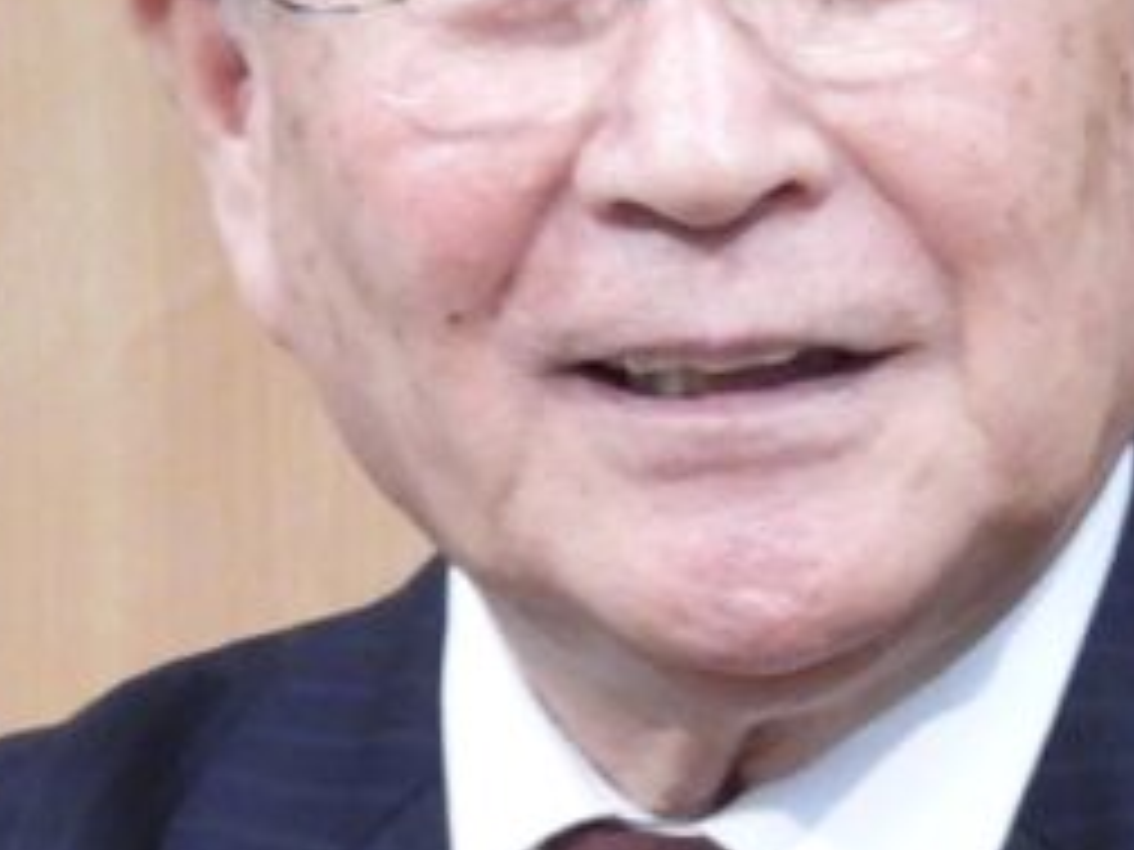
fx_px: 59917
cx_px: 724
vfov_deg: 0.8
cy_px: 526
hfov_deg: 1.1
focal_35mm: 1829
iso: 720
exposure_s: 1/40
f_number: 5
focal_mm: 80.3
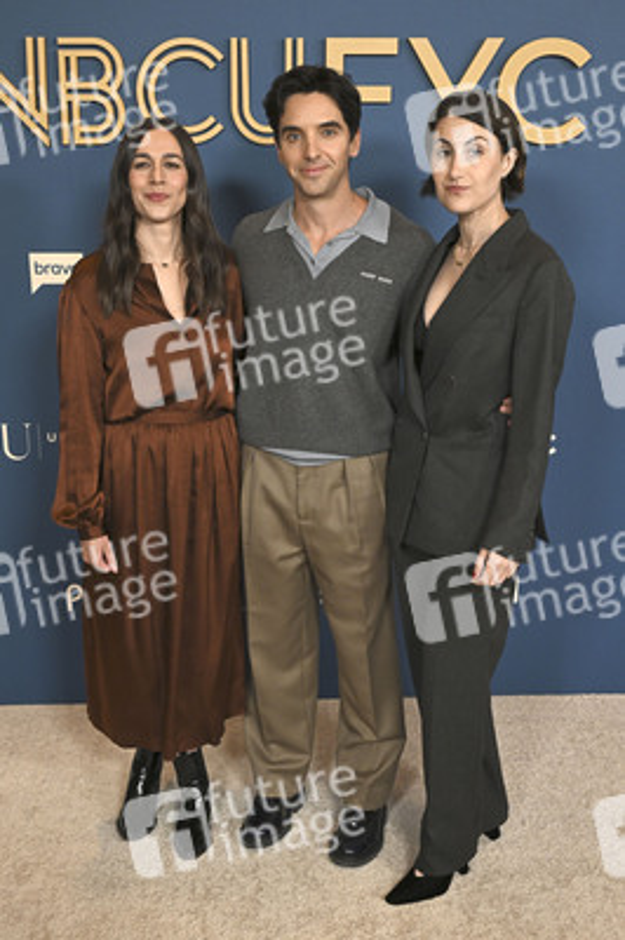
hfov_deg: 30.5
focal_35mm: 44
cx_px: 312
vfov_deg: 44.5
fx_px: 1148
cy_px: 470
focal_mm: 44
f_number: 5.6
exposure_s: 1/320
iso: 2000
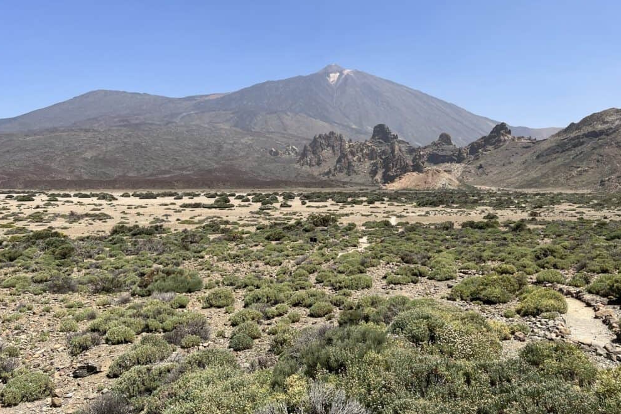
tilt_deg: +0.2
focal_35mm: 28
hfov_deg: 65.5
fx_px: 483
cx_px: 315
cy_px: 176
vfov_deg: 46.2
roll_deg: -0.8
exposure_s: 1/4630
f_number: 1.5
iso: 50
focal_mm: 5.7
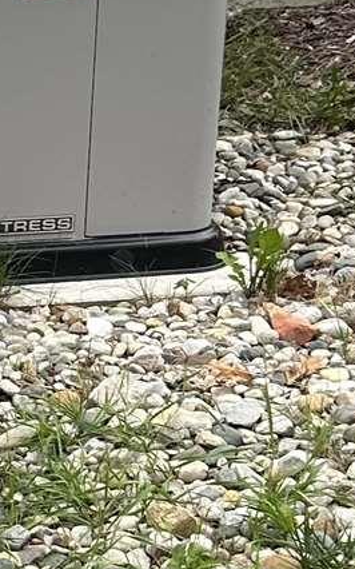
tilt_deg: -22.4
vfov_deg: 14.0
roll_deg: +1.2
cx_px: -415
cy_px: 325
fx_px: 2308
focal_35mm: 149
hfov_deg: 8.3
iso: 40
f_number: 1.5
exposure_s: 1/237
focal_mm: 5.7
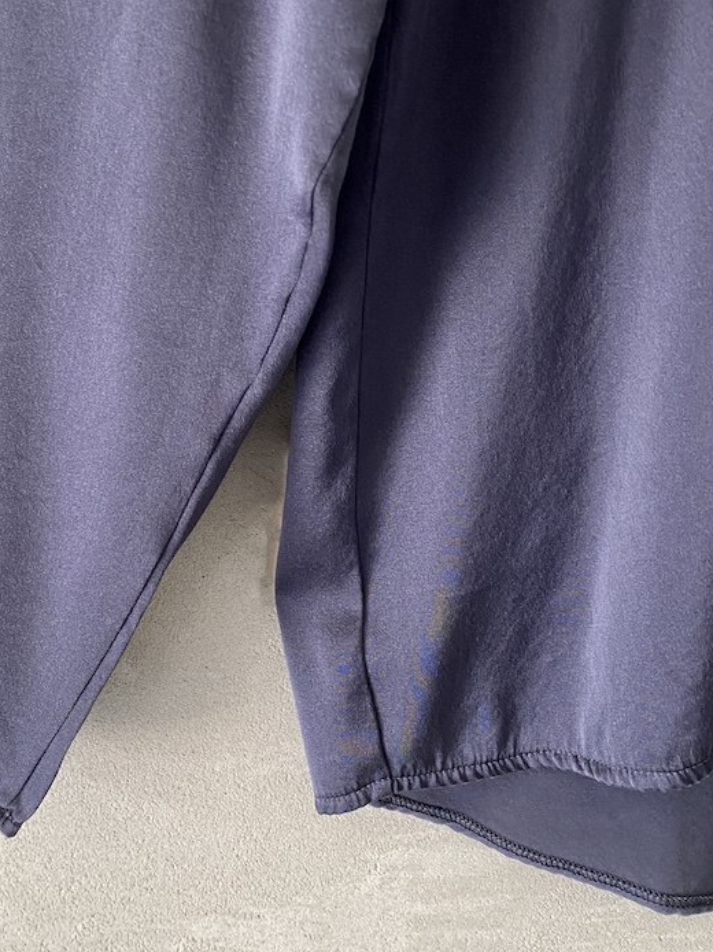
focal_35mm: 40
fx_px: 1099
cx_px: 245
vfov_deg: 46.8
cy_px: 456
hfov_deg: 35.6
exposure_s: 1/60
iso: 200
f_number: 1.8
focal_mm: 4.25
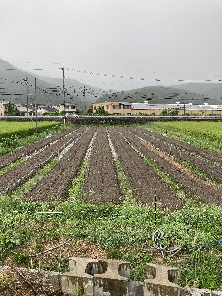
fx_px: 239
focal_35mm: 28
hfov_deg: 49.7
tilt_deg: -5.9
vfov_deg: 63.4
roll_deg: +1.0
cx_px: 111
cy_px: 148
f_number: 1.8
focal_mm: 3.99
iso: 20
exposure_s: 1/251
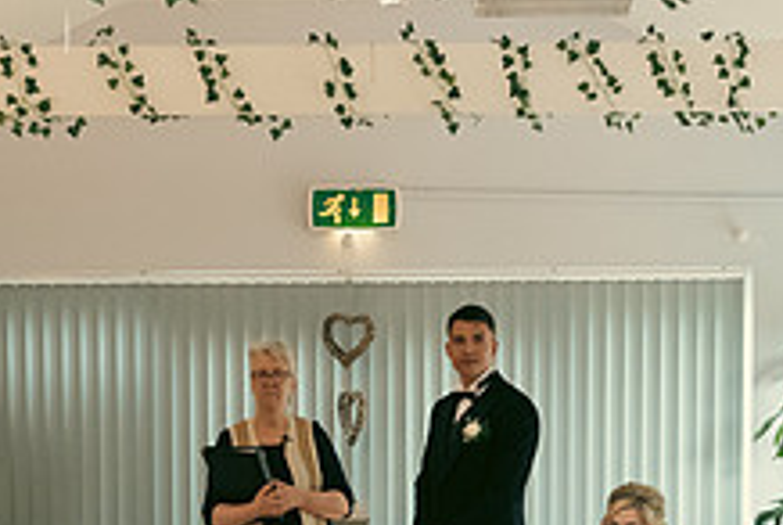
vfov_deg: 13.4
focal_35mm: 101
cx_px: 291
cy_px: 548
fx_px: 2200
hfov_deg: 20.1
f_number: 3.5
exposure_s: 1/160
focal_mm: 38
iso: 1000
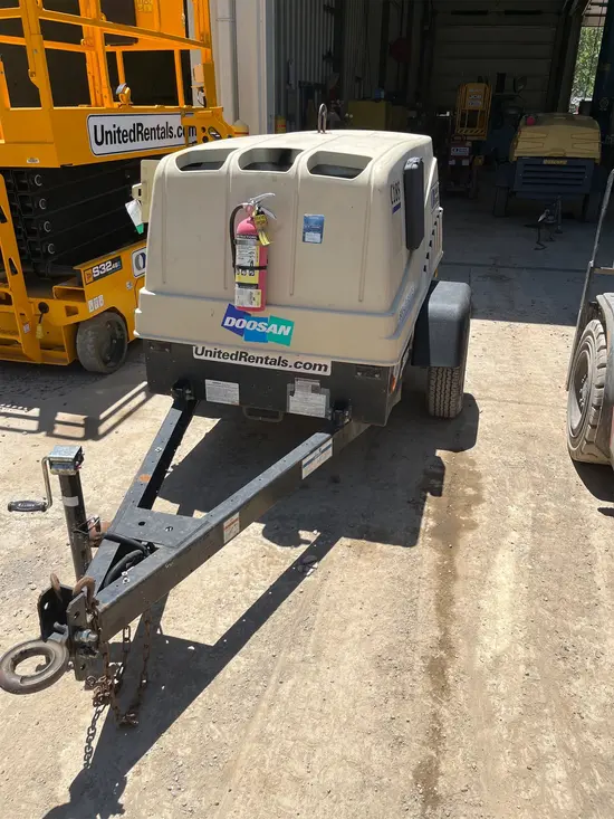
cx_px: 307
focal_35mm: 26
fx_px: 615
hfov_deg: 53.1
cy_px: 410
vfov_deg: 67.3
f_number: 1.6
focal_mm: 5.1
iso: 50
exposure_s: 1/3135
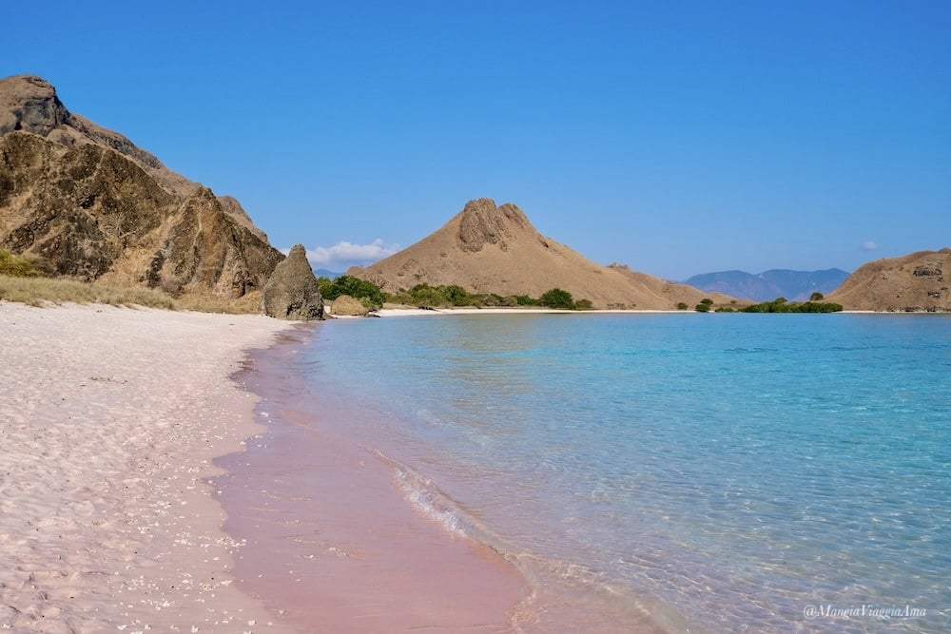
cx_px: 476
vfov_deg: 38.9
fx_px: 898
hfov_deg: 55.8
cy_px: 317
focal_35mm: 34
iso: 160
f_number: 5.6
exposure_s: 1/1100
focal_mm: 22.8
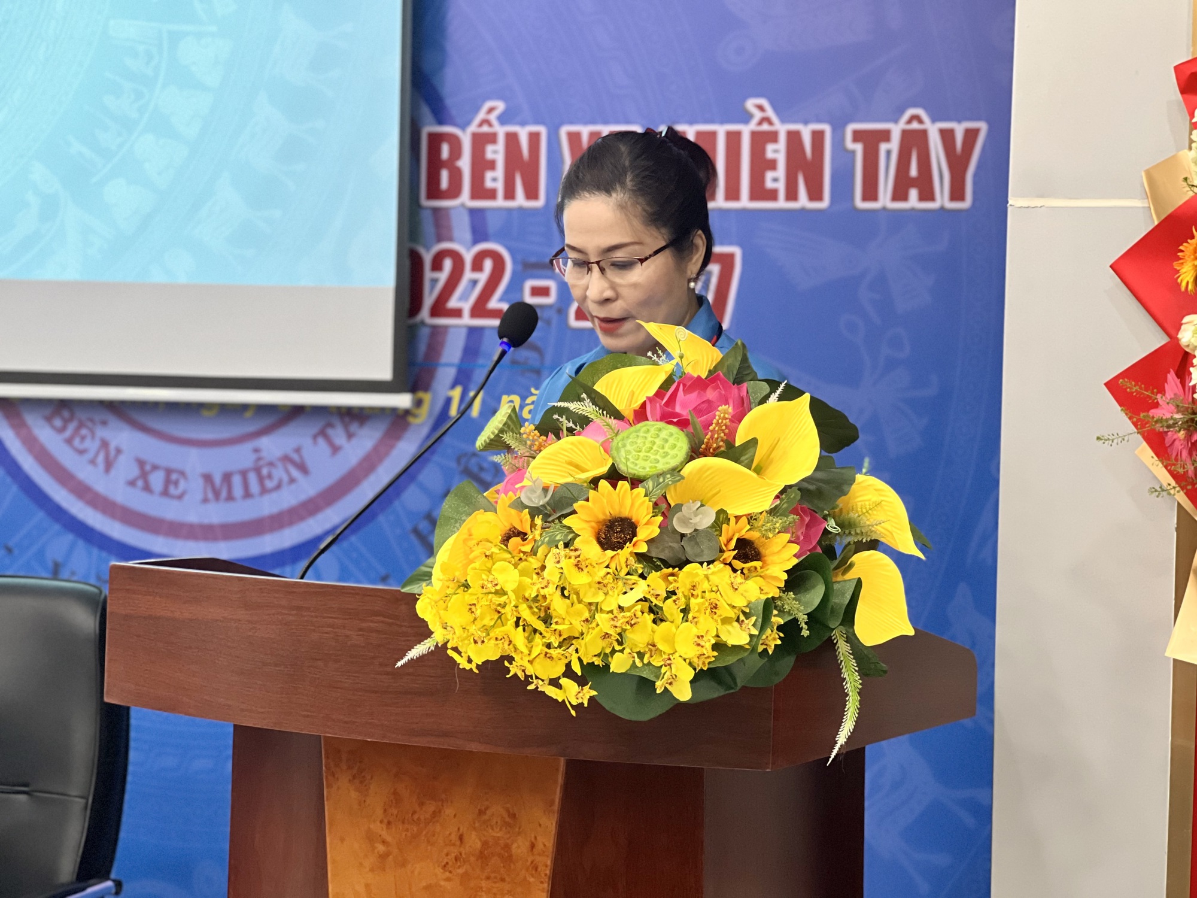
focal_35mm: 77
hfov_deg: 25.3
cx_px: 598
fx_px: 2663
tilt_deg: -1.1
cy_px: 449
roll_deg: -1.5
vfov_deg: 19.1
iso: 320
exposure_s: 1/40
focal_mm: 9
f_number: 2.8
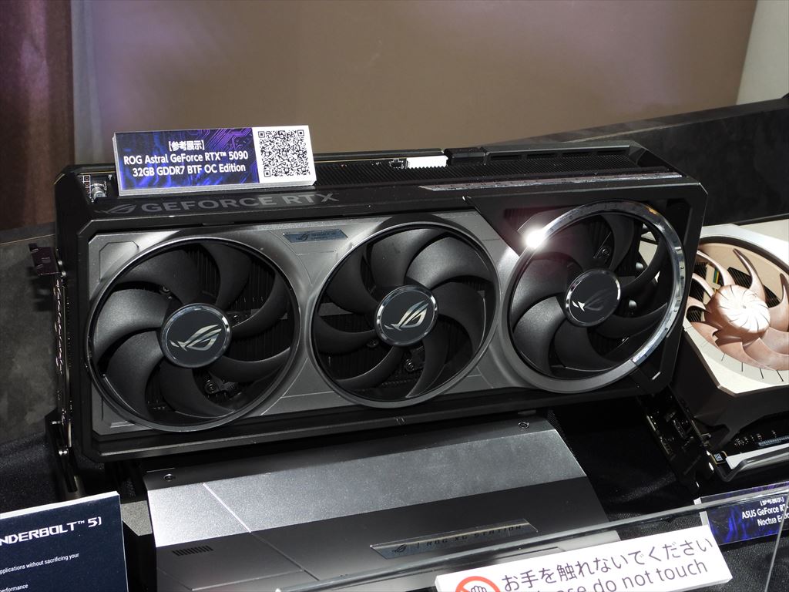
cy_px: 296
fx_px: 1254
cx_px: 394
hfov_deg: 34.9
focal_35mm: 55
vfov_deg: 26.6
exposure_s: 1/30
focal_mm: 9.8
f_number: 3.5
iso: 200
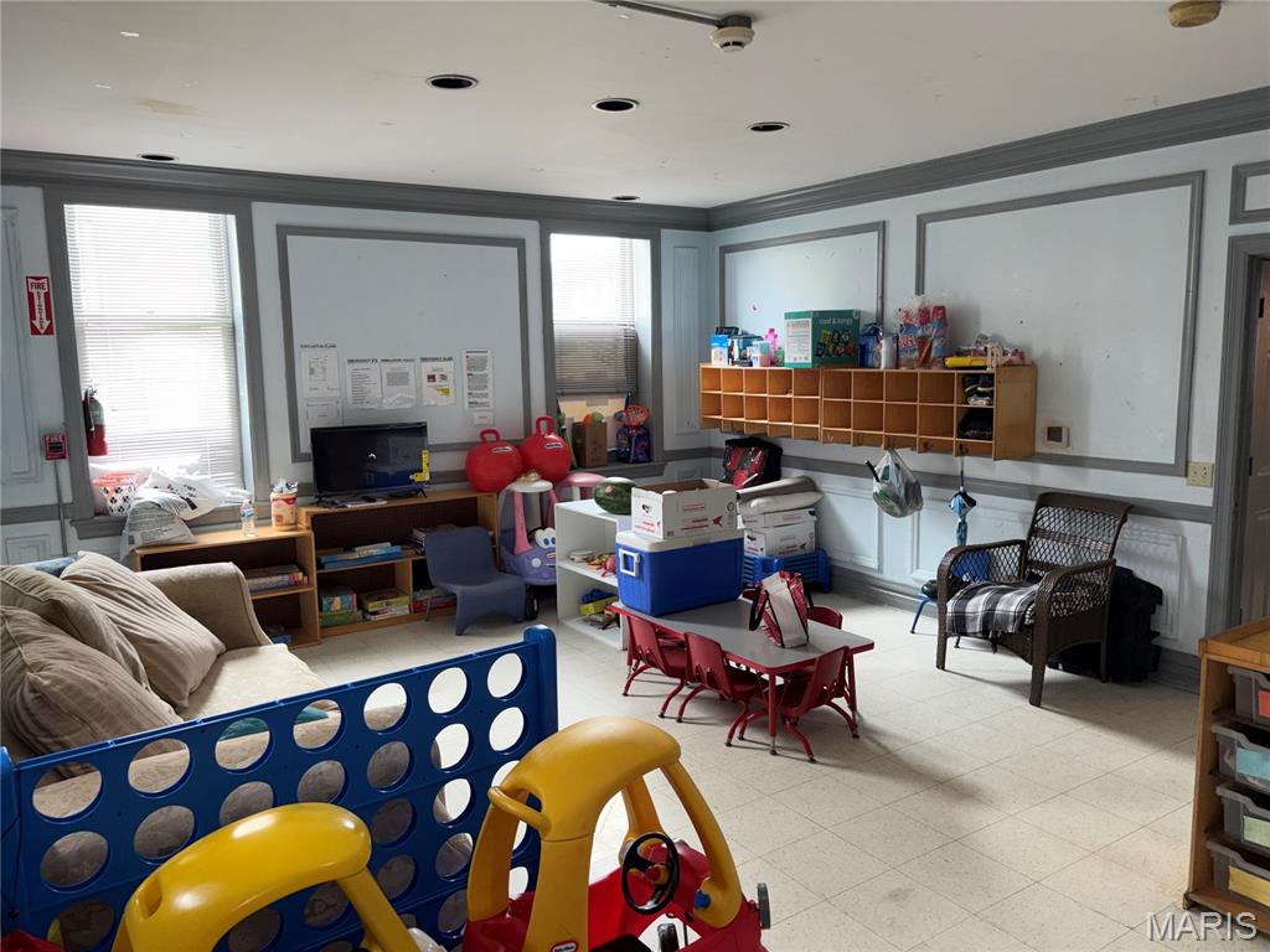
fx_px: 954
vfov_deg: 53.1
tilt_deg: -7.2
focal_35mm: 26
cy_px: 476
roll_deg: +0.9
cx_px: 635
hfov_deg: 67.3
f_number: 1.6
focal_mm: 5.96
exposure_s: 1/27
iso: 40
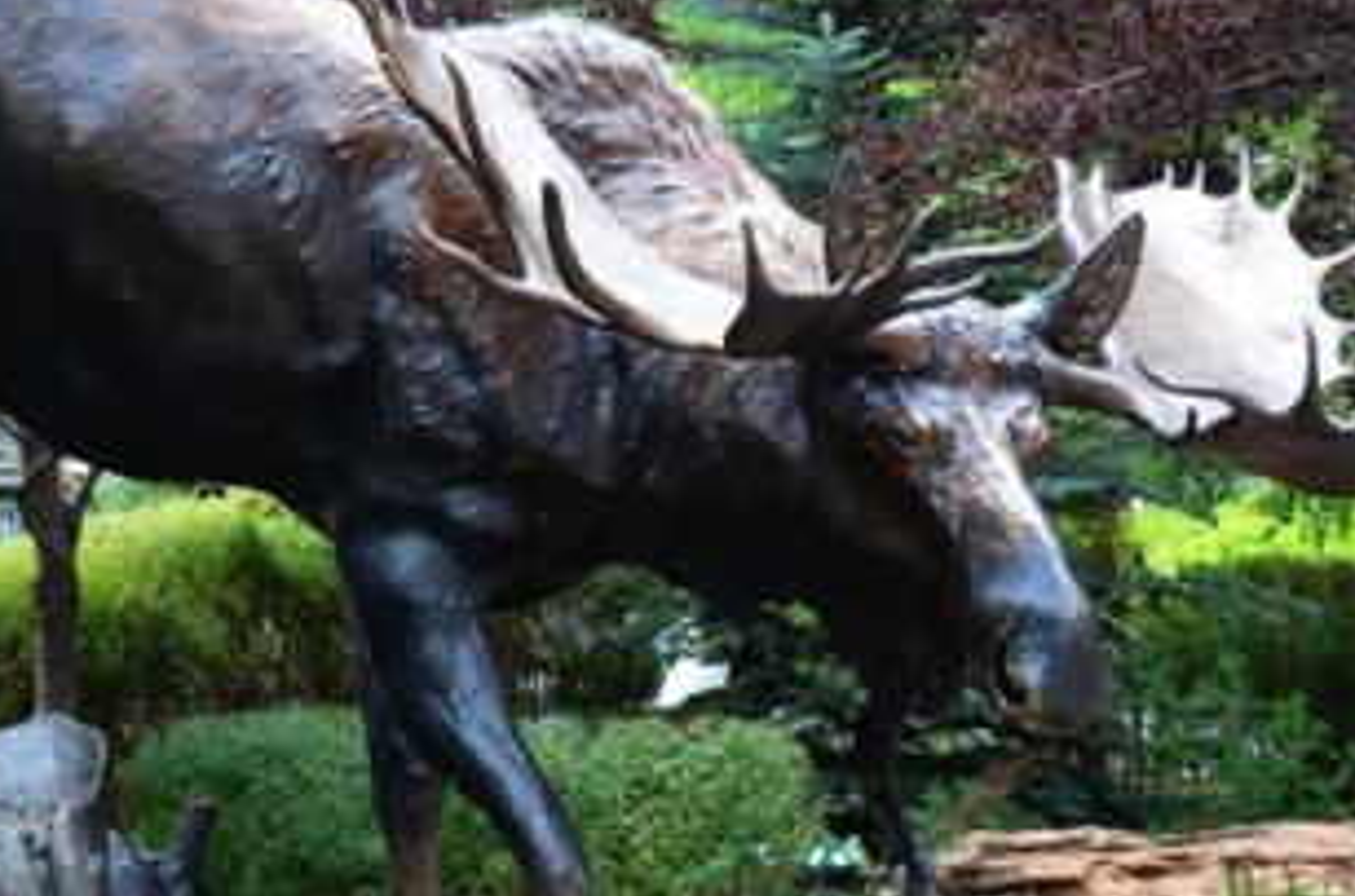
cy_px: 492
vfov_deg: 14.0
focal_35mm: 97
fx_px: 3643
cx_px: 441
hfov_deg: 21.0
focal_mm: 31
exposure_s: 1/125
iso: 220
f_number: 5.6
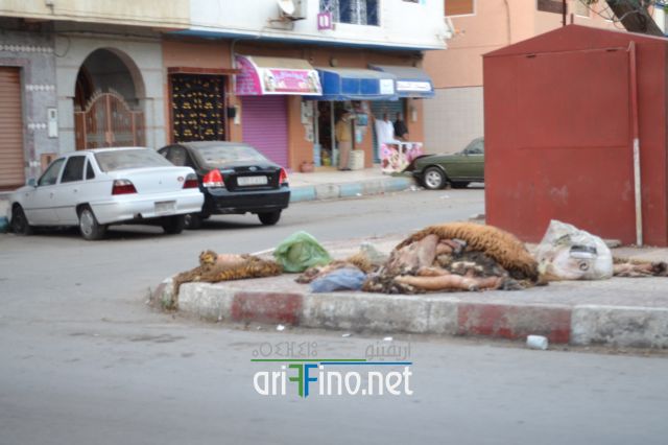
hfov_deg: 31.9
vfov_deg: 21.5
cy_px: 222
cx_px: 334
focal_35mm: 63
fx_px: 1168
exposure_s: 1/60
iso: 400
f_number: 5.3
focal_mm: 42
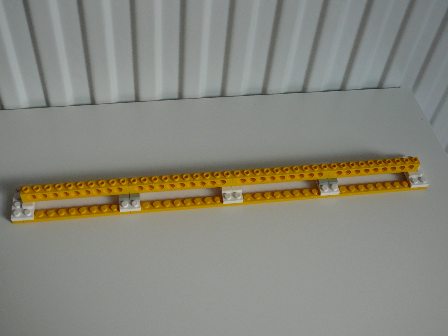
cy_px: 162
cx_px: 226
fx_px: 557
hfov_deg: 43.8
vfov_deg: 33.6
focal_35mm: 43
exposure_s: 1/60
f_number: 3.1
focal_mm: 6.1
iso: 100
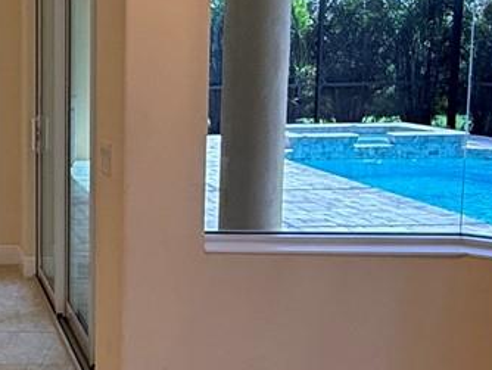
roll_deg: +2.0
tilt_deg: -6.6
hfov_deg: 24.2
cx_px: -194
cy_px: 170
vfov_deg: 22.0
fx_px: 953
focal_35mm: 67
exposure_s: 1/120
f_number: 2.2
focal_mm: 2.22
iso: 125
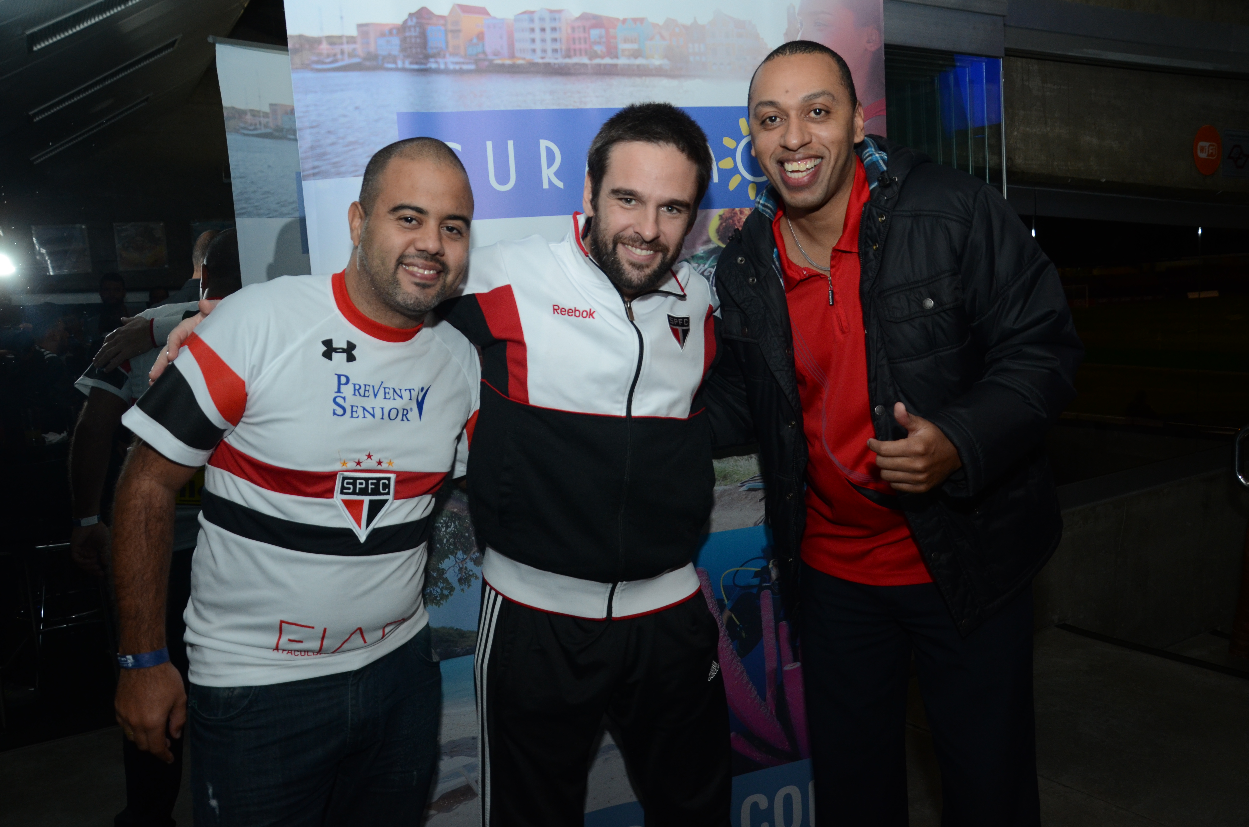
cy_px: 414
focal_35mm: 27
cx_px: 624
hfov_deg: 67.5
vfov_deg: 47.7
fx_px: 935
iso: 800
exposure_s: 1/160
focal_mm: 18
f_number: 4.5
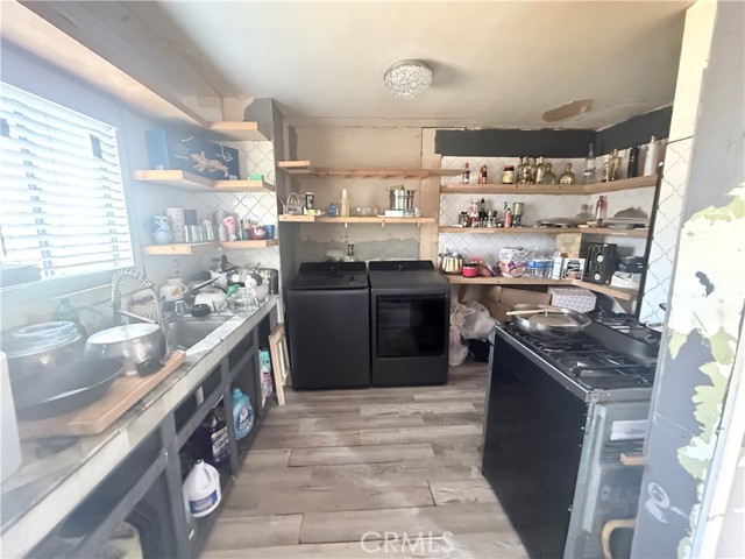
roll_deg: +0.5
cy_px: 280
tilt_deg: -9.4
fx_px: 301
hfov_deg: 102.1
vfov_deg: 85.7
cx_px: 372
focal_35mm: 14
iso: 1250
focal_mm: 2.22
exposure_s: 1/60
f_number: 2.2
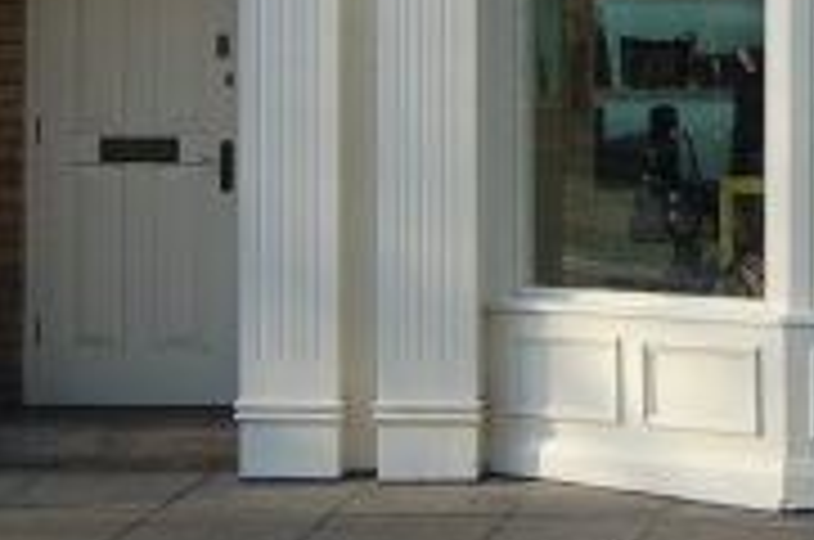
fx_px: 2686
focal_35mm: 119
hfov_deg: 16.6
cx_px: 922
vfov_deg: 11.3
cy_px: -27
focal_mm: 28
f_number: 6.3
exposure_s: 1/160
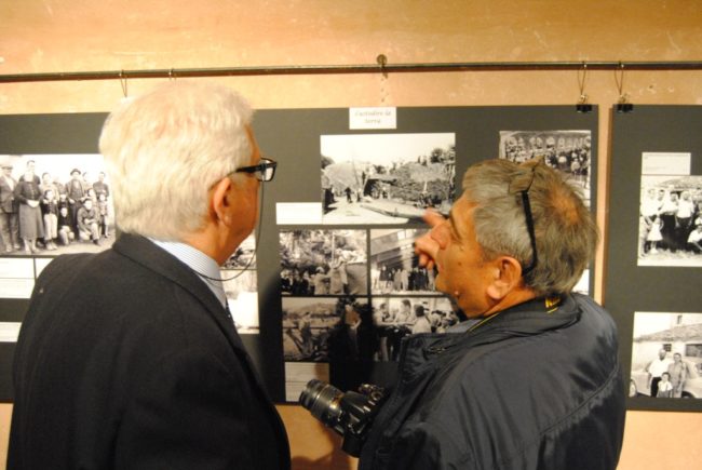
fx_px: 761
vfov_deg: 34.3
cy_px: 235
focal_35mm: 39
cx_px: 351
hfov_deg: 49.5
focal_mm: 26
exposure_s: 1/25
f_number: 4
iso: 1600
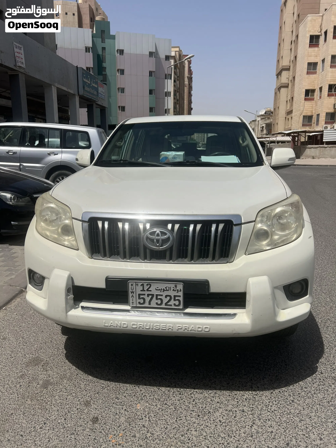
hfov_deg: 53.1
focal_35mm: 26
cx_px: 168
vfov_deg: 67.3
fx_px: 337
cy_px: 224
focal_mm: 5.7
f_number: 1.5
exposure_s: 1/10309
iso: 50
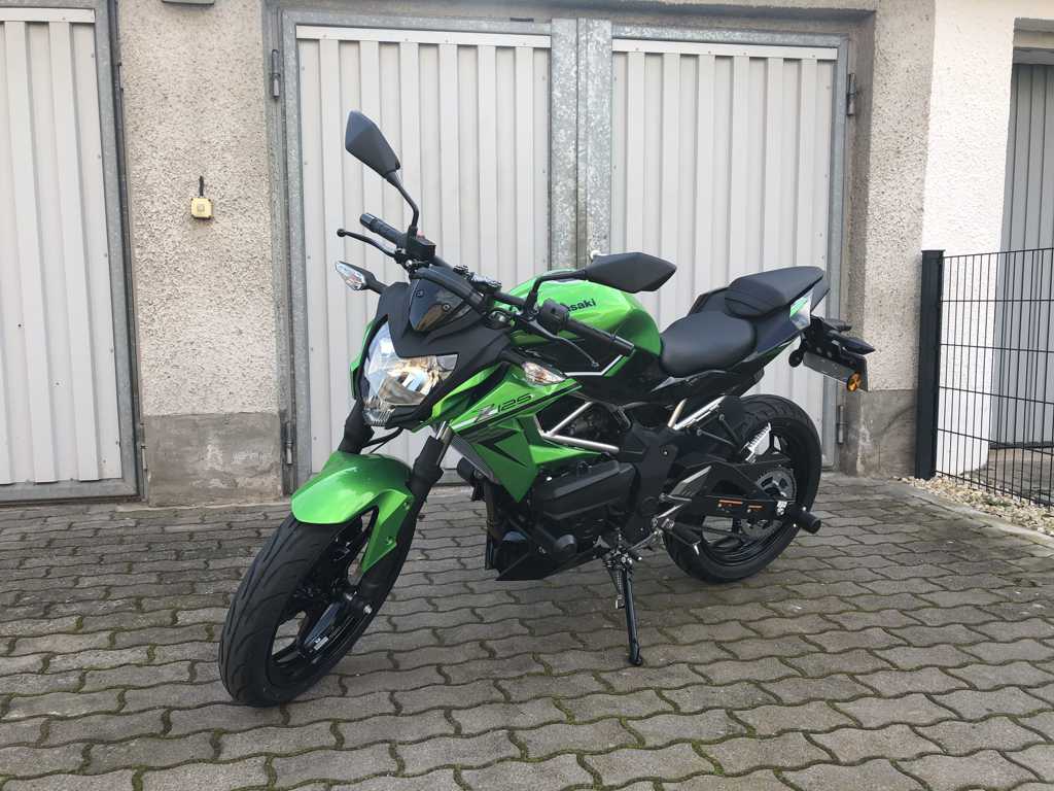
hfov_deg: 63.4
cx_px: 527
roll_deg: -0.1
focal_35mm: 28
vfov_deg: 49.7
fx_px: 853
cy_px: 396
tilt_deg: -6.0
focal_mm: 4
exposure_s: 1/304
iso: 20
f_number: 1.8
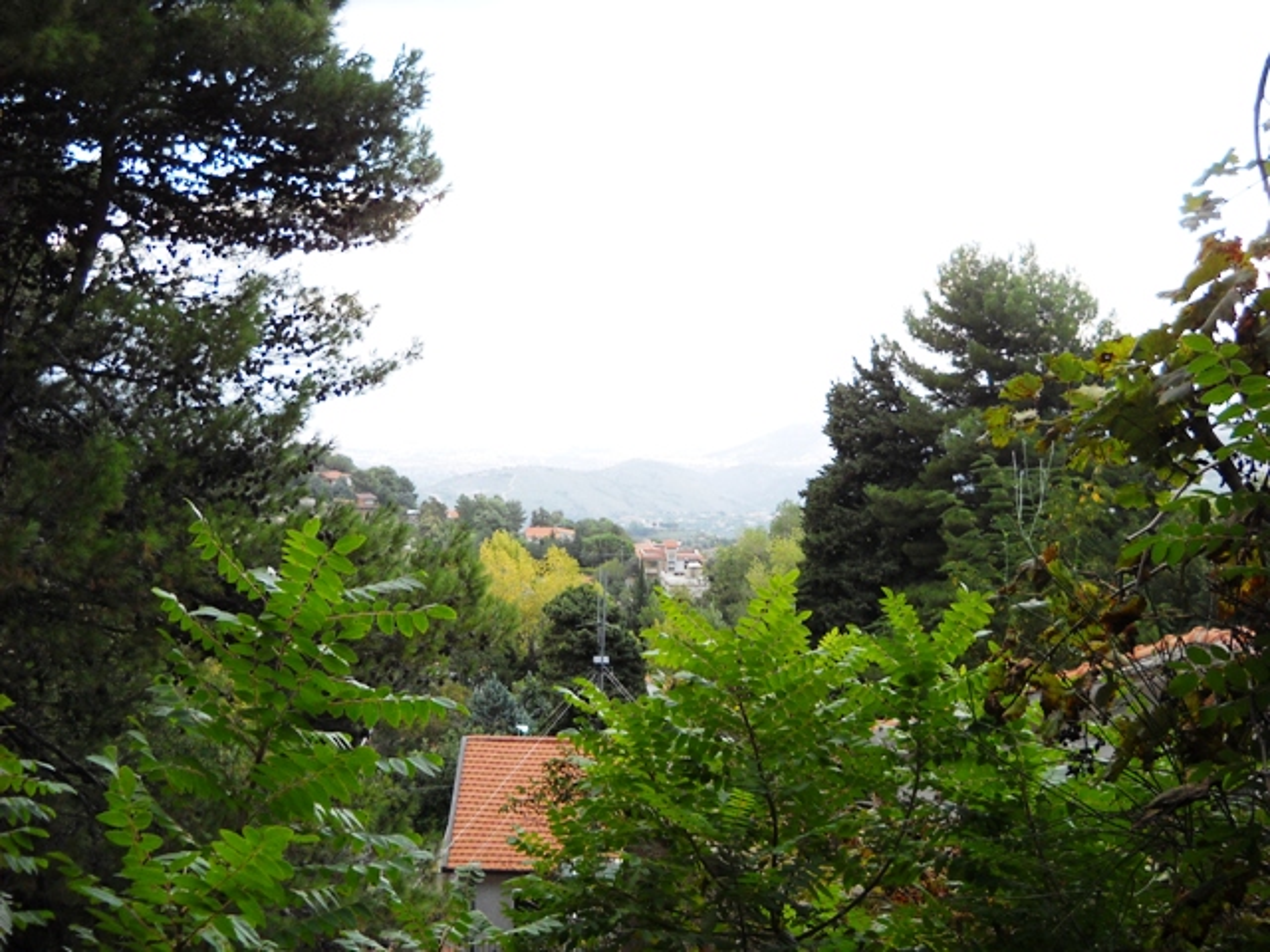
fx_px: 1504
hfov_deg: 45.8
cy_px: 476
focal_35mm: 41
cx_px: 635
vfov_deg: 35.1
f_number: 3.1
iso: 135
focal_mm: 6.72
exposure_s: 1/60
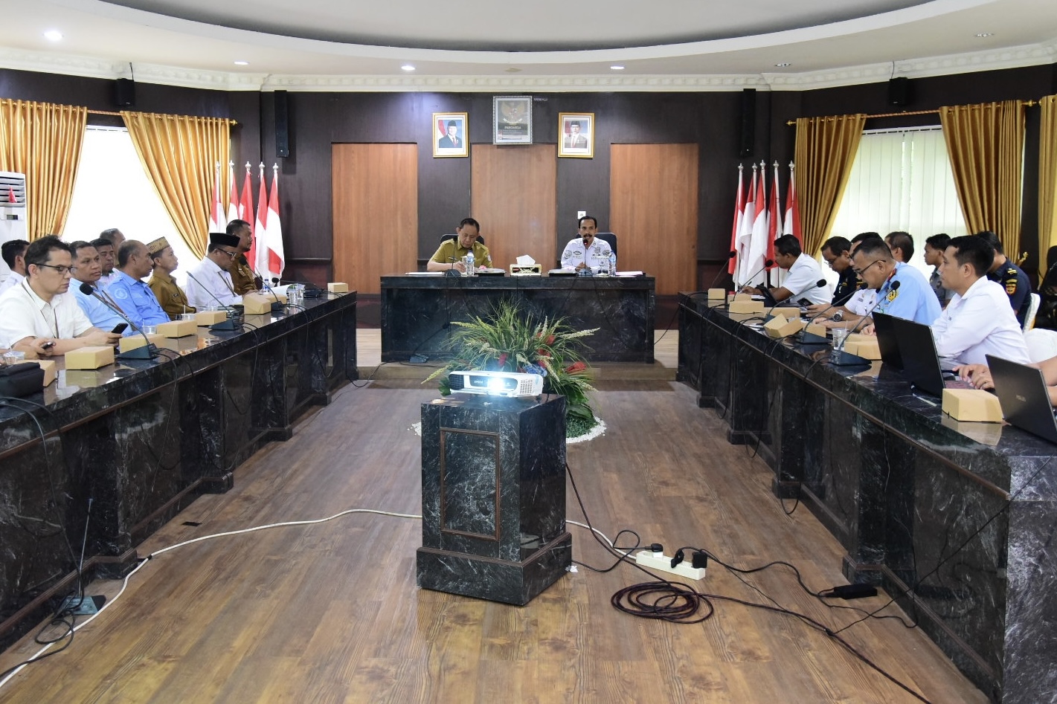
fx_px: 881
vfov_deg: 43.6
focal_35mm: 30
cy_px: 352
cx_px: 528
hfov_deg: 61.9
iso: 5000
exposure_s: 1/80
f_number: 4
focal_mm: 30
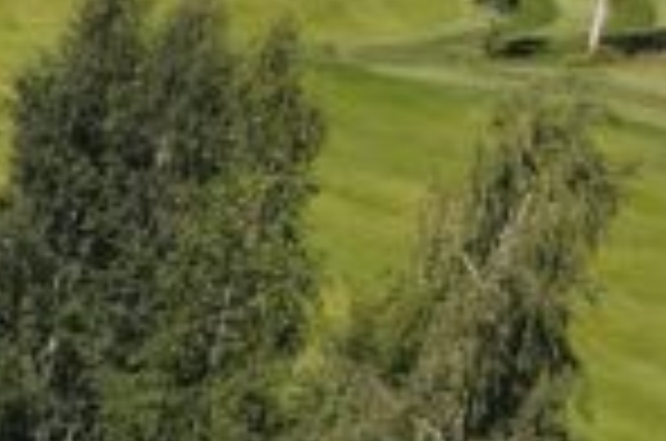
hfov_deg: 9.4
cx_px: -1336
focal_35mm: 173
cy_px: 954
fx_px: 3194
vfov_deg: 7.5
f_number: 2.8
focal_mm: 4.5
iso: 100
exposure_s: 1/640
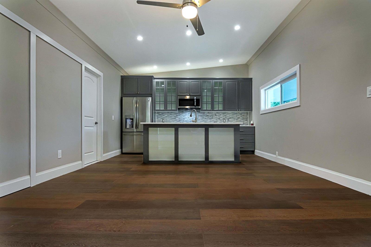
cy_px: 124
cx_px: 186
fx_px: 170
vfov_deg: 72.0
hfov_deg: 95.0
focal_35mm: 16
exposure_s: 1/60
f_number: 4.8
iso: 800
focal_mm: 11
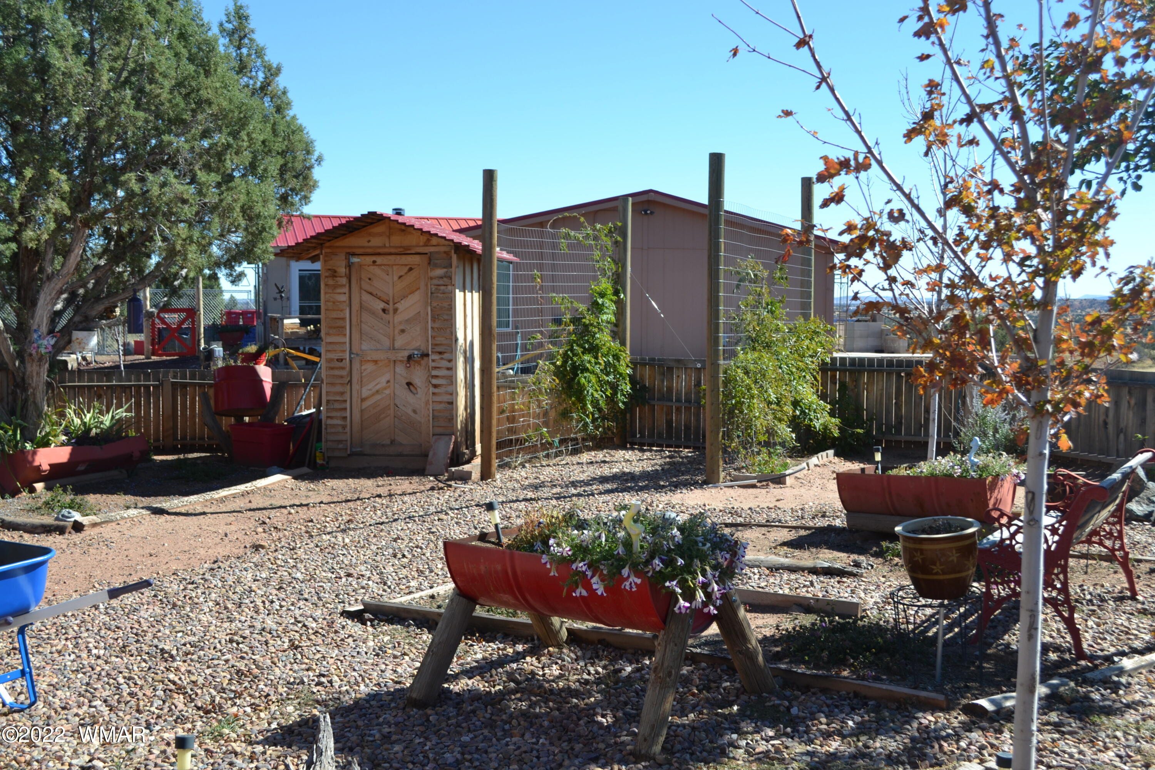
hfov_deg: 49.6
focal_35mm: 39
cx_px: 578
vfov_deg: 34.2
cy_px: 385
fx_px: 1251
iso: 100
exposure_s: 1/200
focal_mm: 26
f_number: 7.1
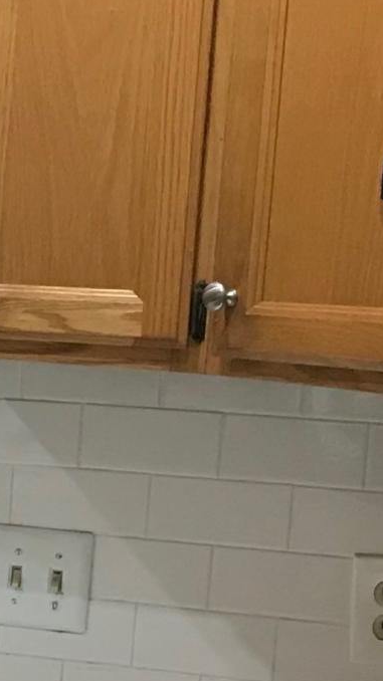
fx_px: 2439
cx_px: -786
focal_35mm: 135
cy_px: 476
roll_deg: -2.2
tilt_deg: -3.7
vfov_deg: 15.9
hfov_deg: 7.7
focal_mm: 3.99
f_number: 1.8
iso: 40
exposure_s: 1/15
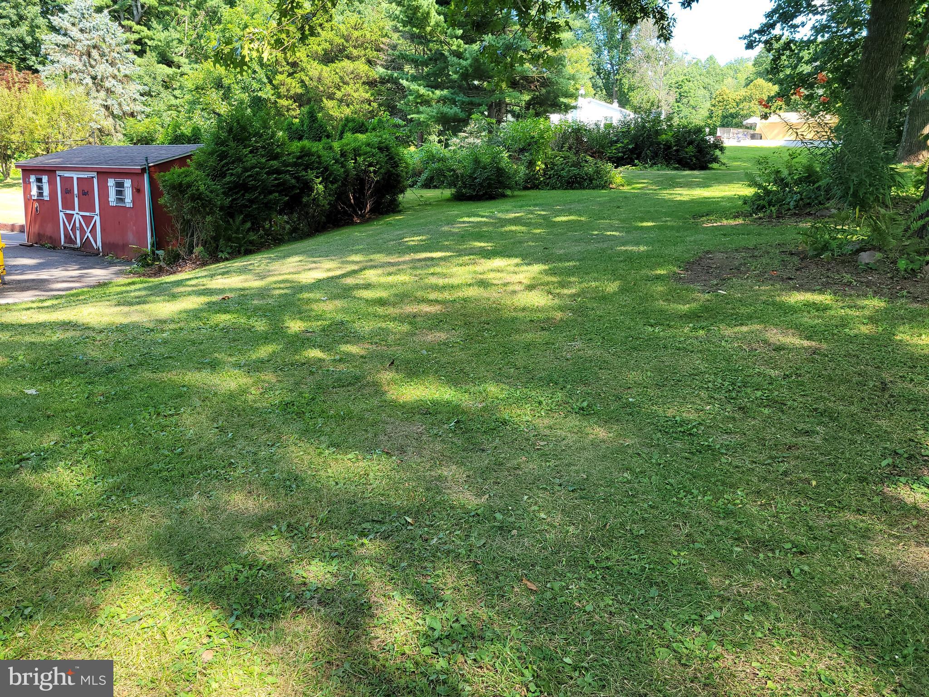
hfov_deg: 67.3
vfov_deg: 53.1
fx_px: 698
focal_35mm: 26
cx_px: 464
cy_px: 348
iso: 40
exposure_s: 1/289
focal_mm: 5.4
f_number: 1.8
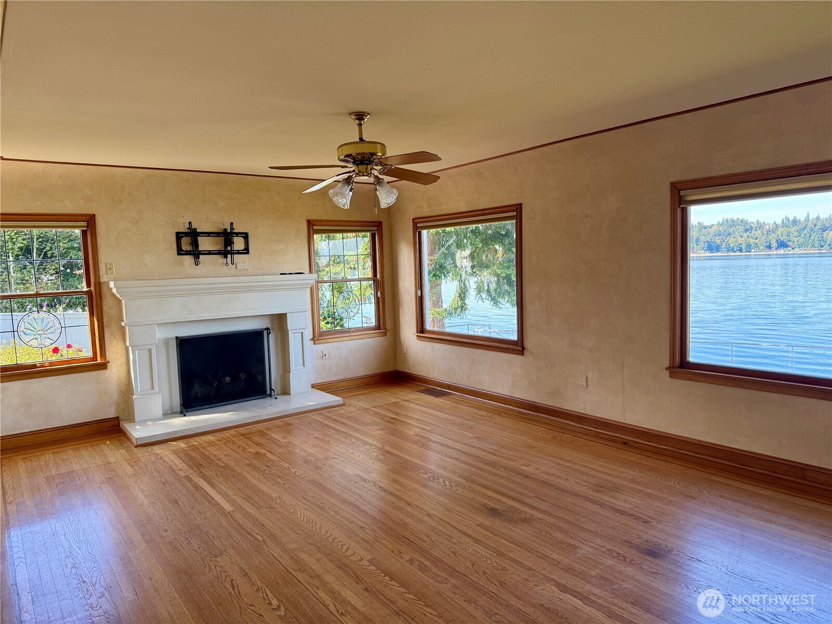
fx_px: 577
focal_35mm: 24
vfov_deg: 56.8
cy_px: 312
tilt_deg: -4.8
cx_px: 416
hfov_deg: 71.6
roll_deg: +1.9
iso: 125
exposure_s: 1/234
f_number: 1.78
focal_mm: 6.76
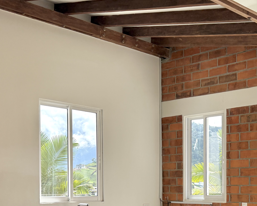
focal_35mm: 57
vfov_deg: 25.6
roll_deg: -1.0
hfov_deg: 31.8
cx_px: 218
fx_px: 434
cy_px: 196
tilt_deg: -1.5
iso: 100
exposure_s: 1/2445
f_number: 1.78
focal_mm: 6.76
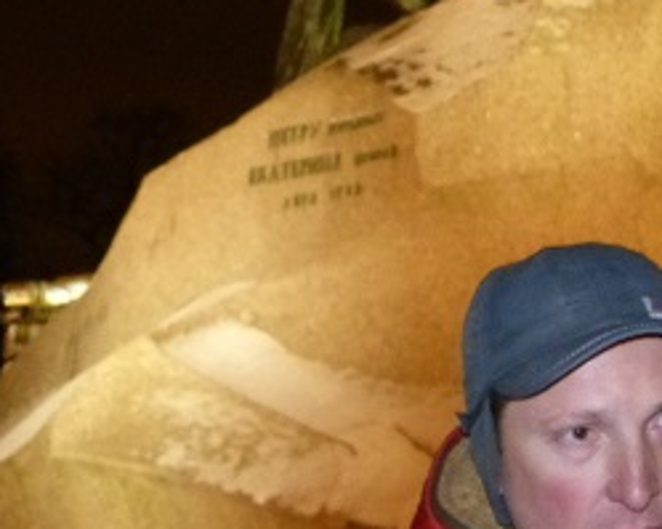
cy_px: 88
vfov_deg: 13.5
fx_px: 2213
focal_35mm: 113
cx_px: 659
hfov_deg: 16.7
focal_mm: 7
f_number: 3.1
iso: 800
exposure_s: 1/60
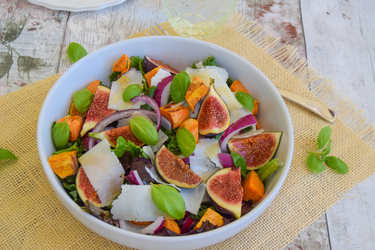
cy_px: 125
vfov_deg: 22.6
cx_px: 188
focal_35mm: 60
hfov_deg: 33.4
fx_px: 625
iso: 400
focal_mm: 40
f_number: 7.1
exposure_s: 1/200
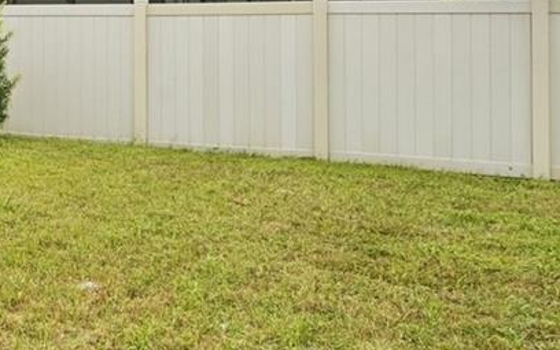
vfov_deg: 18.2
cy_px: 5
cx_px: -415
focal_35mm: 70
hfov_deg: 21.2
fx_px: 1068
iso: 400
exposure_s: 1/1000
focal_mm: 17.5
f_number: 8
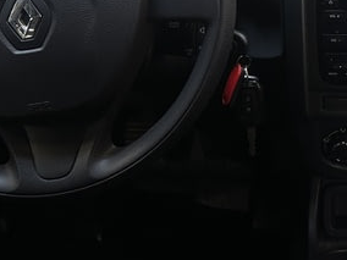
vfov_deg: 18.2
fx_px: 762
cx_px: 370
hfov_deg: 24.2
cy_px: -73
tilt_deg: -21.4
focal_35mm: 76
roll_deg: -0.6
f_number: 1.78
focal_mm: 6.86
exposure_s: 1/50
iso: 160
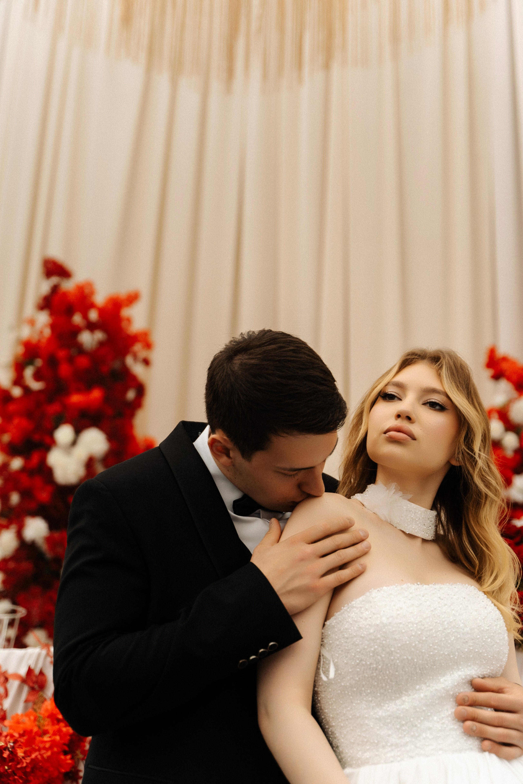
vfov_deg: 38.9
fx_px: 1111
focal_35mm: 51
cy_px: 392
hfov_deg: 26.5
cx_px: 262
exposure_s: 1/320
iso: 250
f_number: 2.8
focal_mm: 51
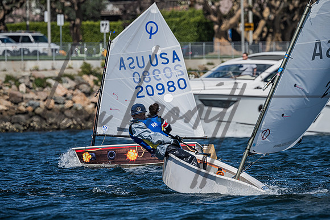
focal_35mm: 417
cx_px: 161
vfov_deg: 3.3
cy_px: 110
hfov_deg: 4.9
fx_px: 3824
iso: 320
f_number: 9
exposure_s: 1/1250
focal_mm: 400
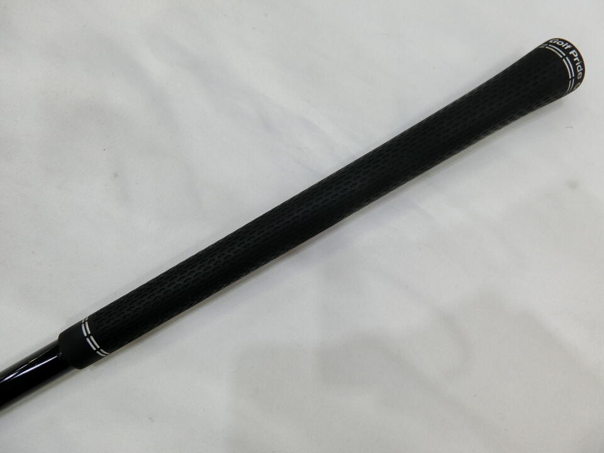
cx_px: 302
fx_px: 436
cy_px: 226
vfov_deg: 54.9
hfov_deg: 69.4
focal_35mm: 25
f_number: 2.8
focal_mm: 5.4
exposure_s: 1/125
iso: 100
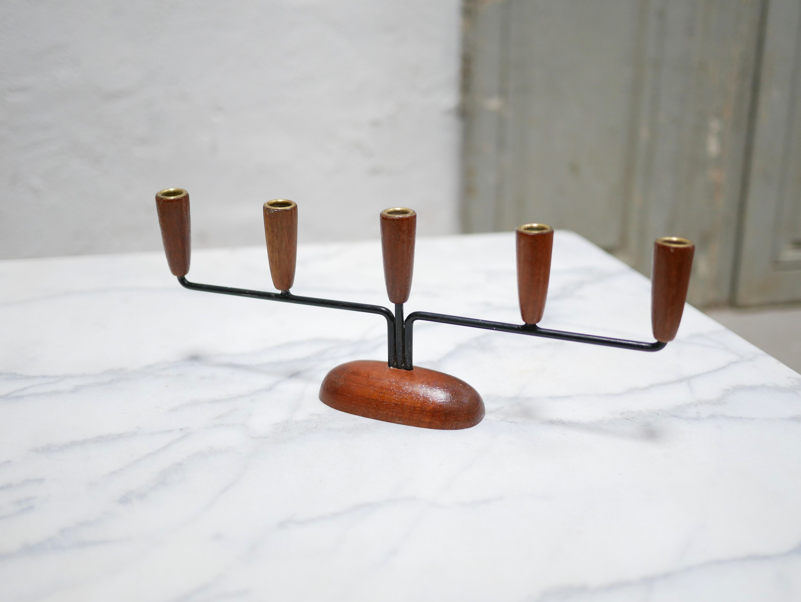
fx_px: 926
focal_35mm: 40
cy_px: 301
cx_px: 400
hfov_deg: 46.8
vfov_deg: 36.0
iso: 500
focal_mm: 20
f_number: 1.7
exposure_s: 1/60
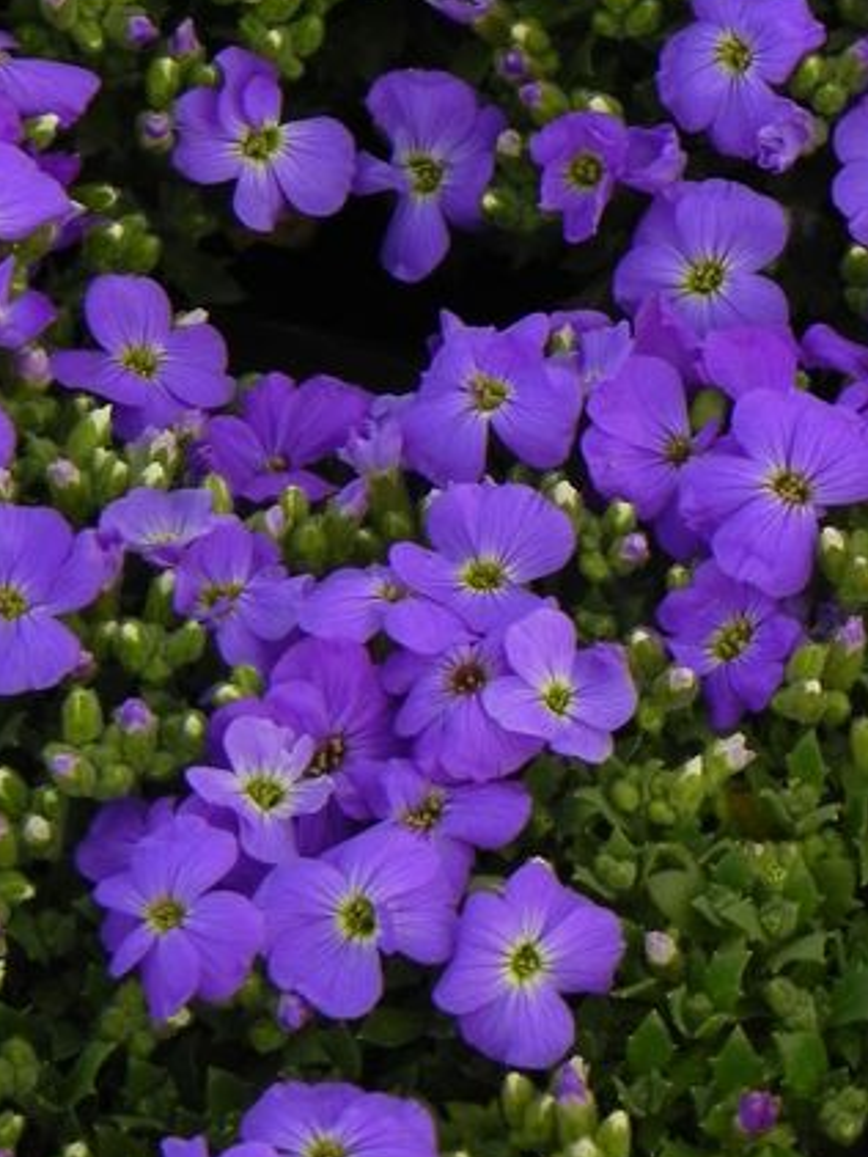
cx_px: 816
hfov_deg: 6.1
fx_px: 8187
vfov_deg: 8.1
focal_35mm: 245
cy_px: 181
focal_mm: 23
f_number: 5
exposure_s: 1/400
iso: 160
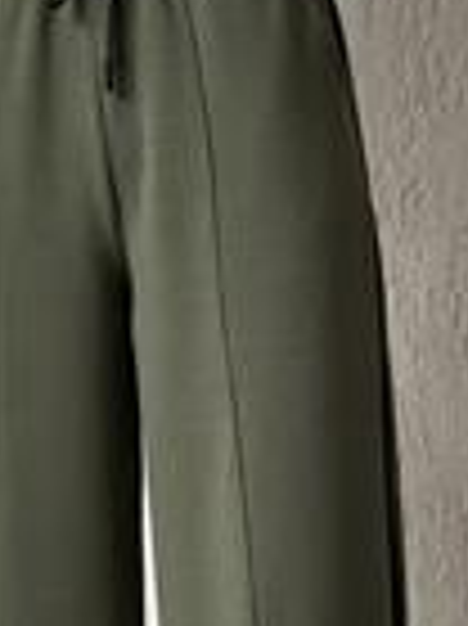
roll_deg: +0.2
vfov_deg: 13.4
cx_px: 108
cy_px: 531
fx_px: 2654
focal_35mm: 147
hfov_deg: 10.1
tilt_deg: +0.9
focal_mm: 6.86
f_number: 1.78
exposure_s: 1/87
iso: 125
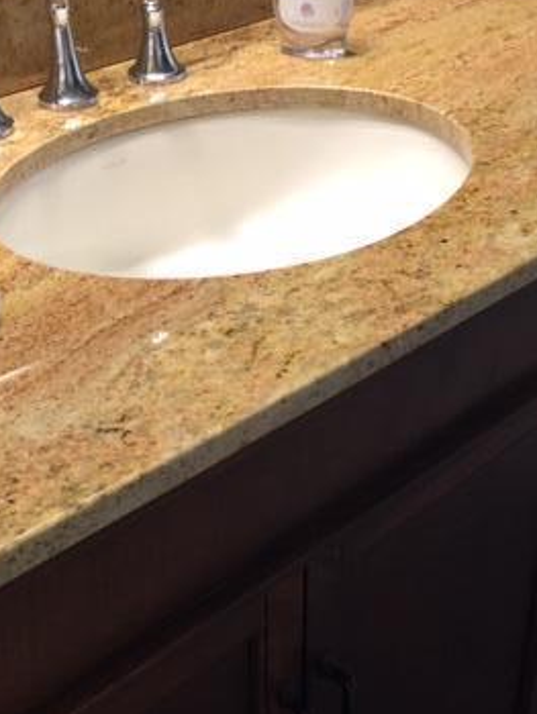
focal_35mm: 53
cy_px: 398
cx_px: 243
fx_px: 1095
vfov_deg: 36.1
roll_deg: +1.9
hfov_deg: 27.5
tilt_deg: -33.3
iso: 32
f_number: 2.2
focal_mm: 4.15
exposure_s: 1/15
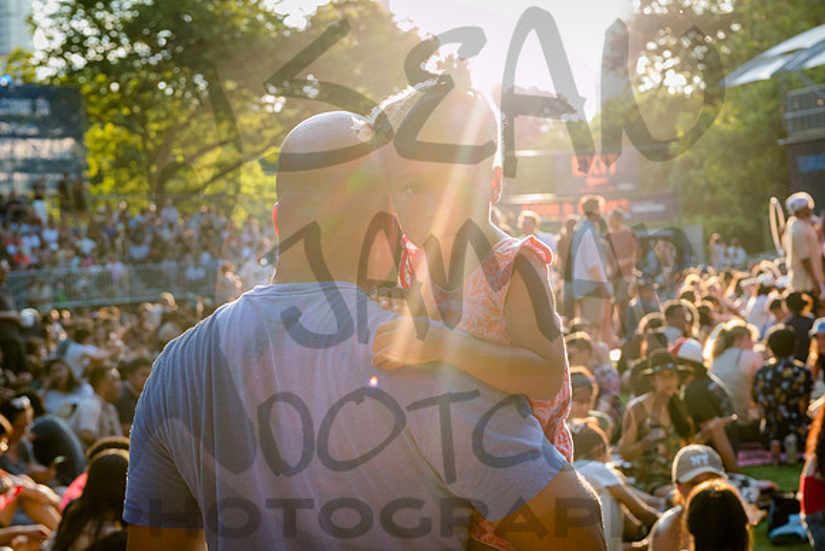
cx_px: 412
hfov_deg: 28.8
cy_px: 276
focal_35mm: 70
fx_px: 1604
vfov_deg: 19.5
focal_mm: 70
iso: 1000
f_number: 7.1
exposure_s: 1/250
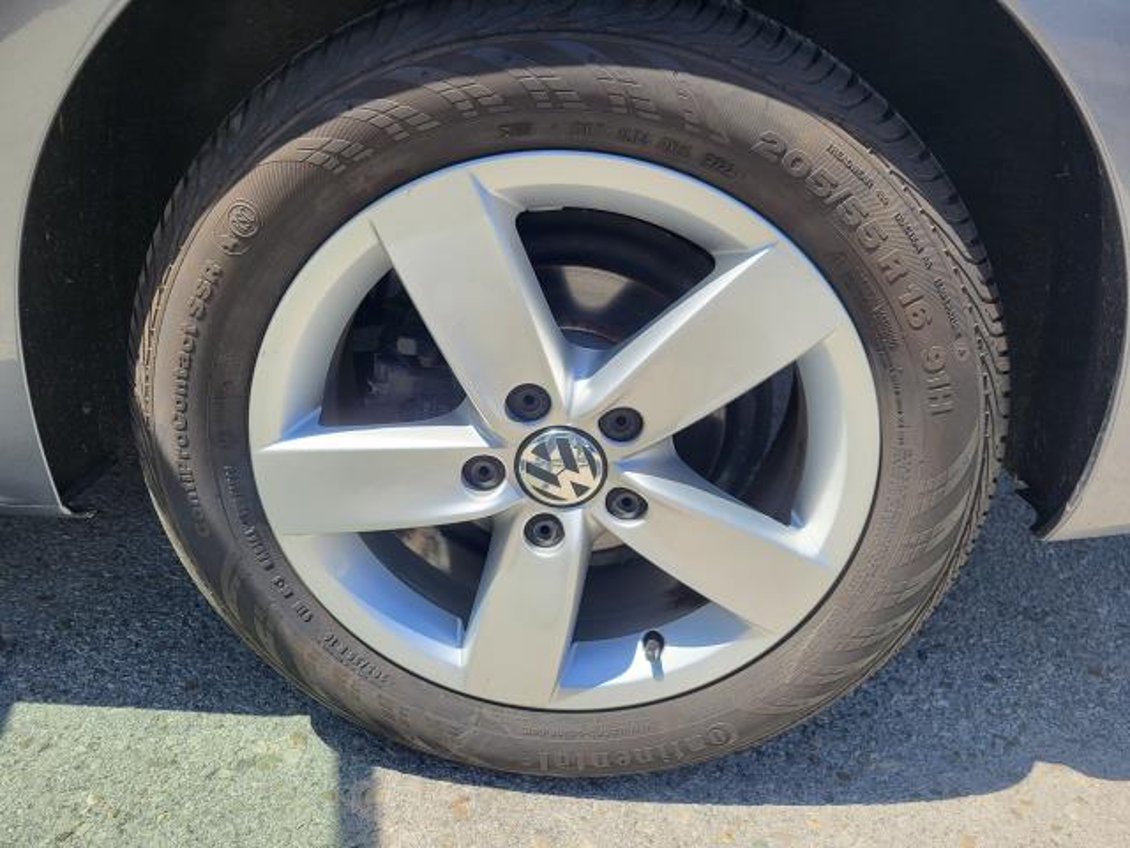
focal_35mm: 26
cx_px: 565
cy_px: 424
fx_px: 849
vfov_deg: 53.1
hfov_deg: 67.3
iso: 40
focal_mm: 5.4
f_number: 1.8
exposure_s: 1/929
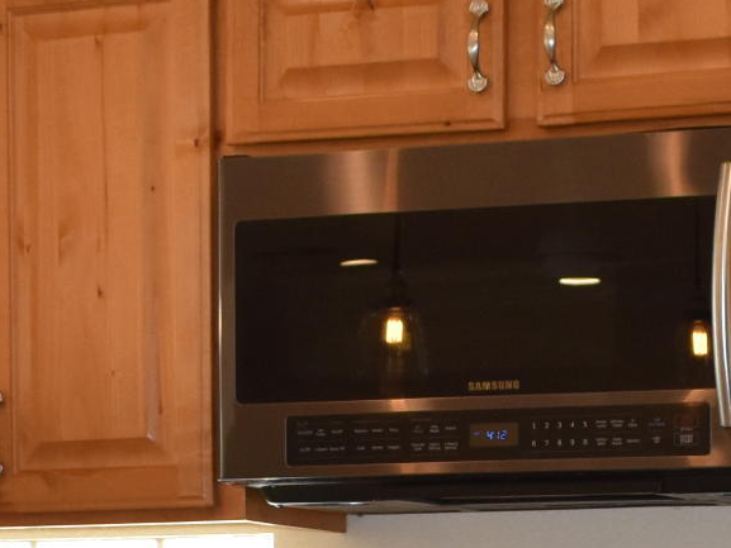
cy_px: 895
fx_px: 3168
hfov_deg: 13.0
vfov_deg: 9.5
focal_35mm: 150
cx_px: 668
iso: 800
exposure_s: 1/200
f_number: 5
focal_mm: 20
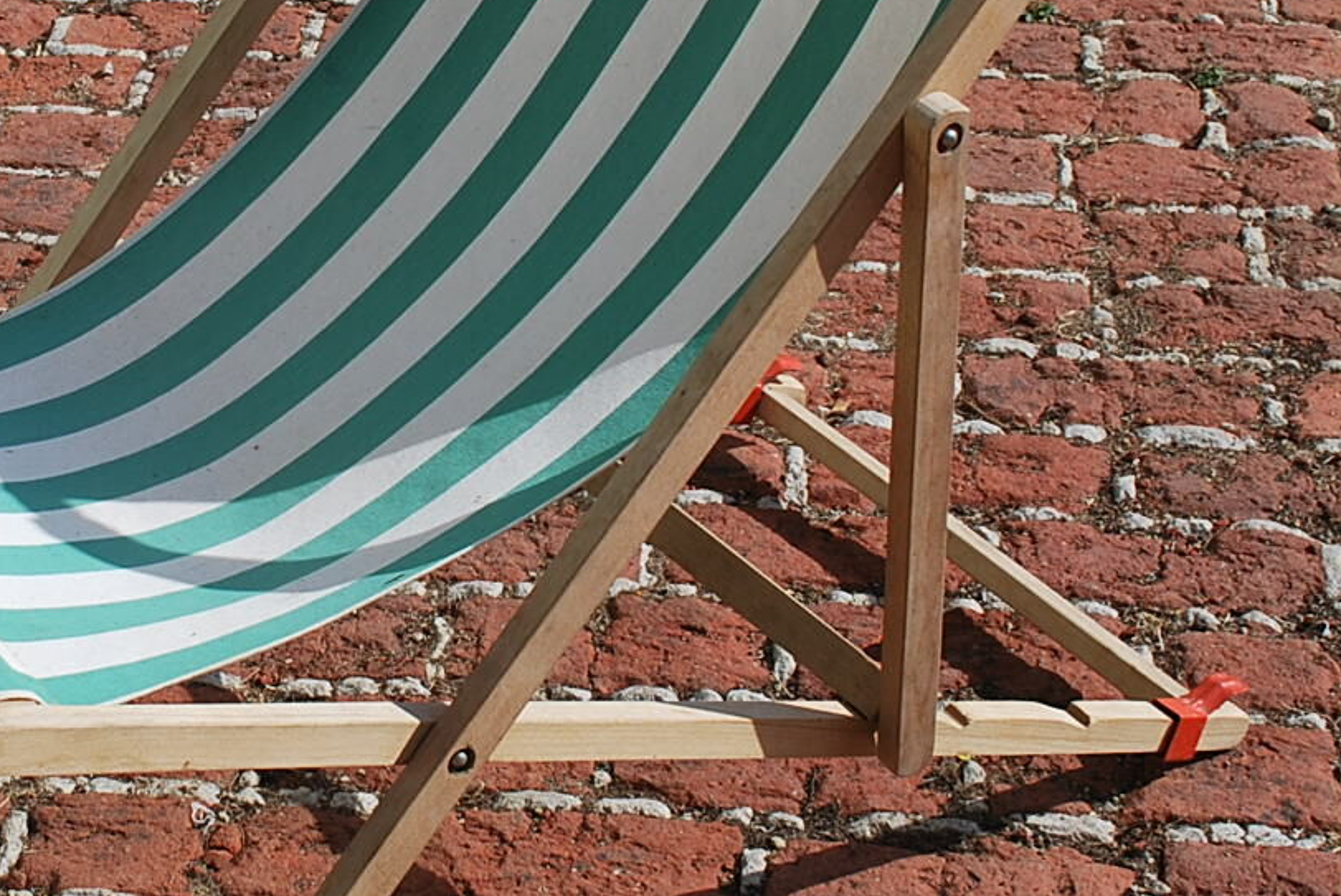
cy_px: 279
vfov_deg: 14.7
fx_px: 3467
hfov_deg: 21.5
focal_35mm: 93
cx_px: 180
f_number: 8
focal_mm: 26
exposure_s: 1/250
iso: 100
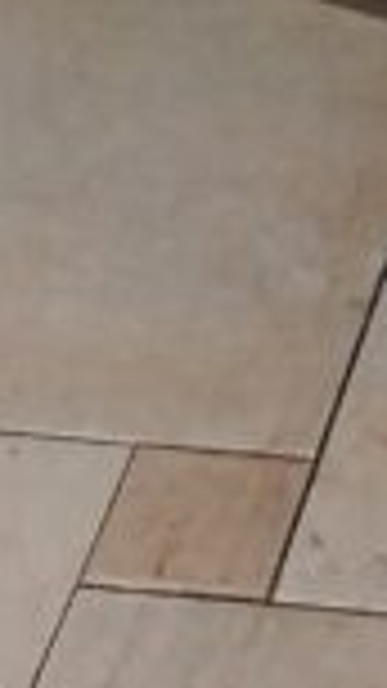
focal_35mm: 175
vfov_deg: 10.1
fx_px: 3194
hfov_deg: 6.7
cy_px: -1151
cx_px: 824
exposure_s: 1/100
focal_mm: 5.25
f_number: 1.75
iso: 322
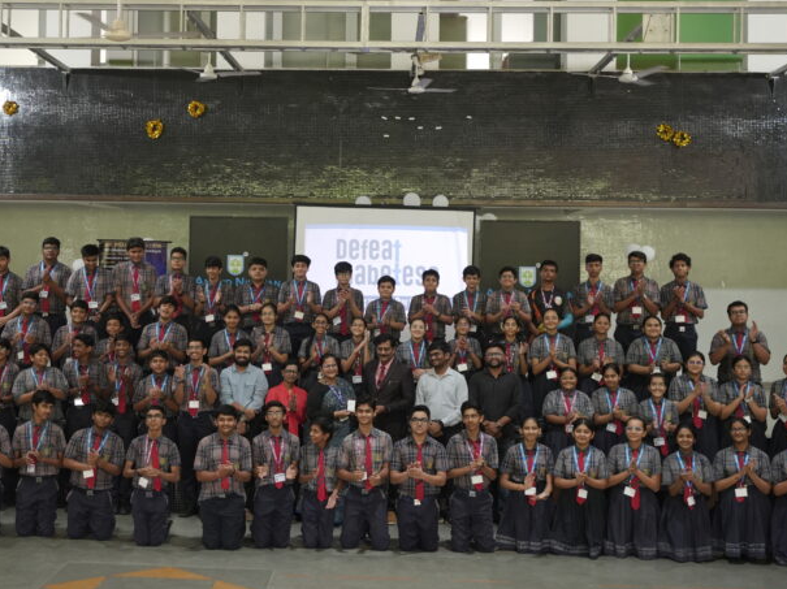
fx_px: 1295
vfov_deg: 25.6
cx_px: 307
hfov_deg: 33.7
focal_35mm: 57
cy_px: 246
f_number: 2.8
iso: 2000
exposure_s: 1/200
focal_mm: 35
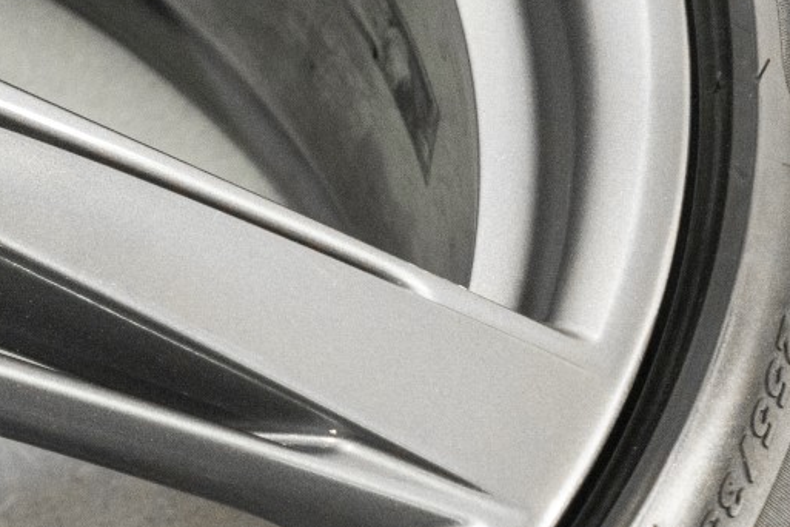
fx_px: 5815
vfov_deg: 5.2
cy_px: 123
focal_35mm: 265
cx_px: -613
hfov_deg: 7.5
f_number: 5.6
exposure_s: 1/60
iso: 5000
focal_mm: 68
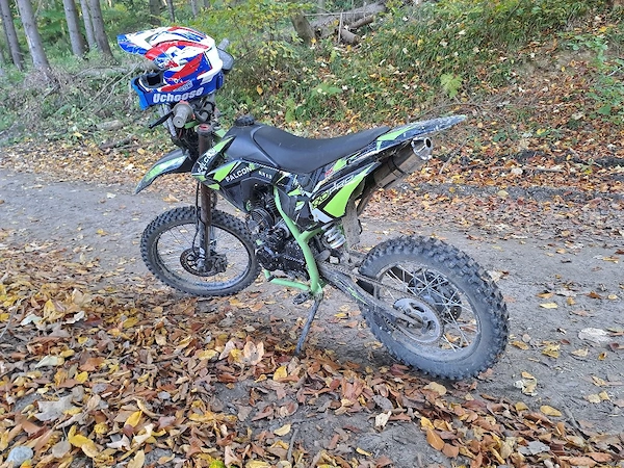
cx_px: 312
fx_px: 451
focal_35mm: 25
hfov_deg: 69.4
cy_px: 234
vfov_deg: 54.9
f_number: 1.8
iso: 250
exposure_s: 1/33
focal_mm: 4.65
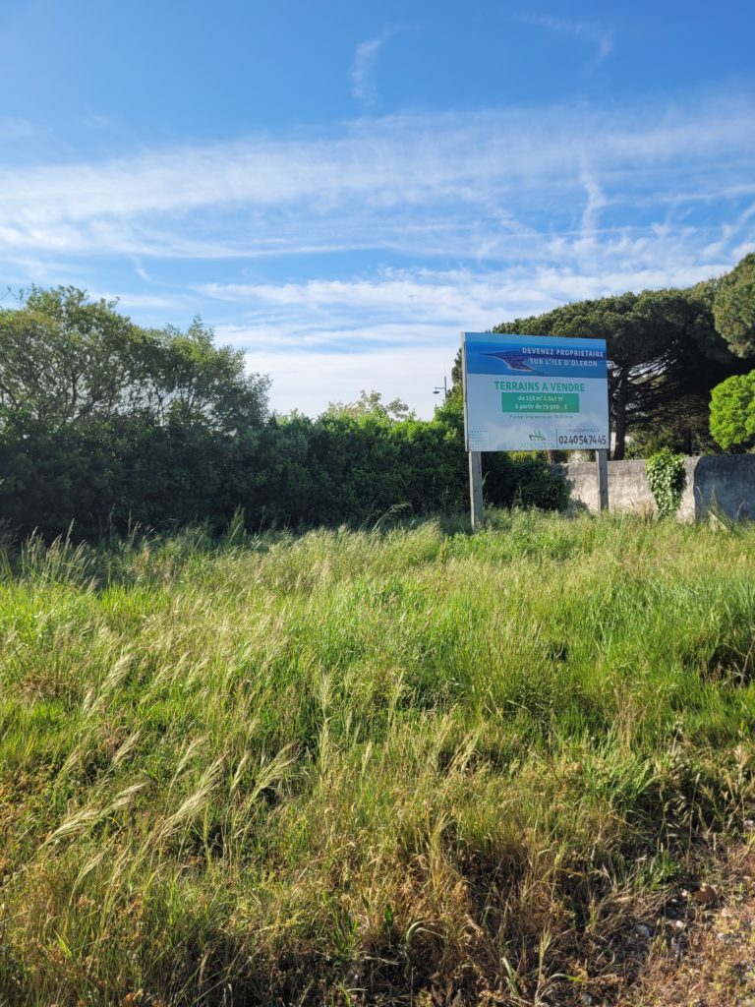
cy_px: 504
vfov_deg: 67.3
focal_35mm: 26
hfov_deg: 53.1
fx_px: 756
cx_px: 378
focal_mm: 5.4
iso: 40
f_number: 1.8
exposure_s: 1/2060
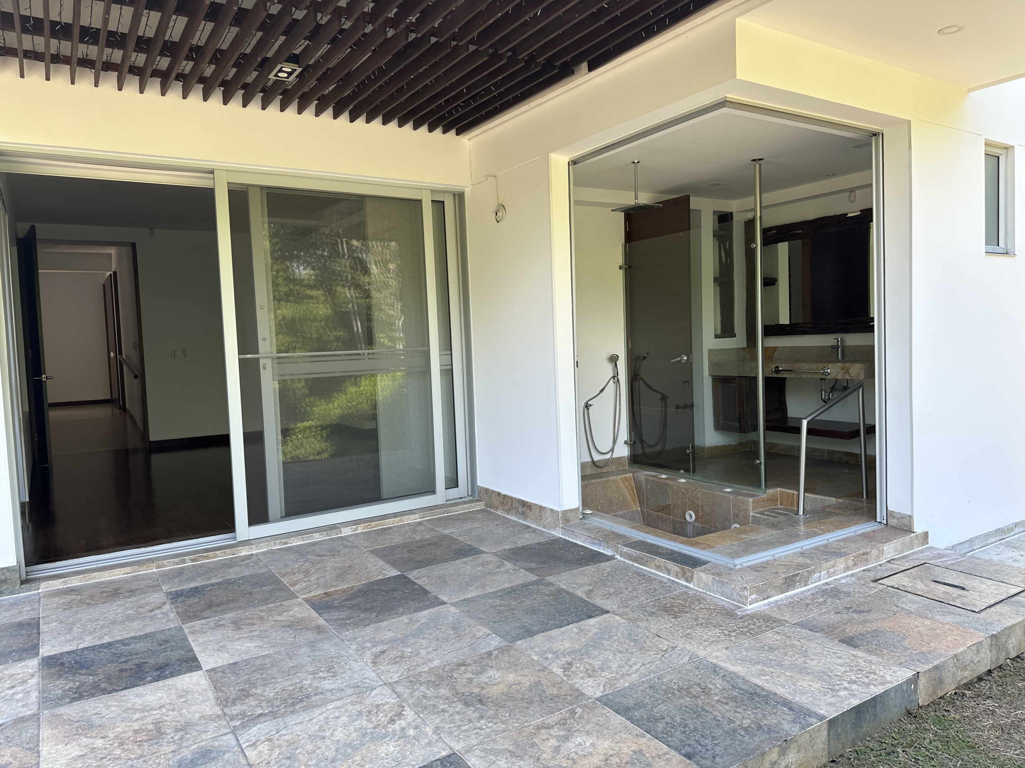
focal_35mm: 24
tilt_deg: -2.3
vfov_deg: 56.8
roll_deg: +2.6
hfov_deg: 71.6
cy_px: 384
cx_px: 512
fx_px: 711
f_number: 1.78
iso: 80
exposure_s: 1/469
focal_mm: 6.86
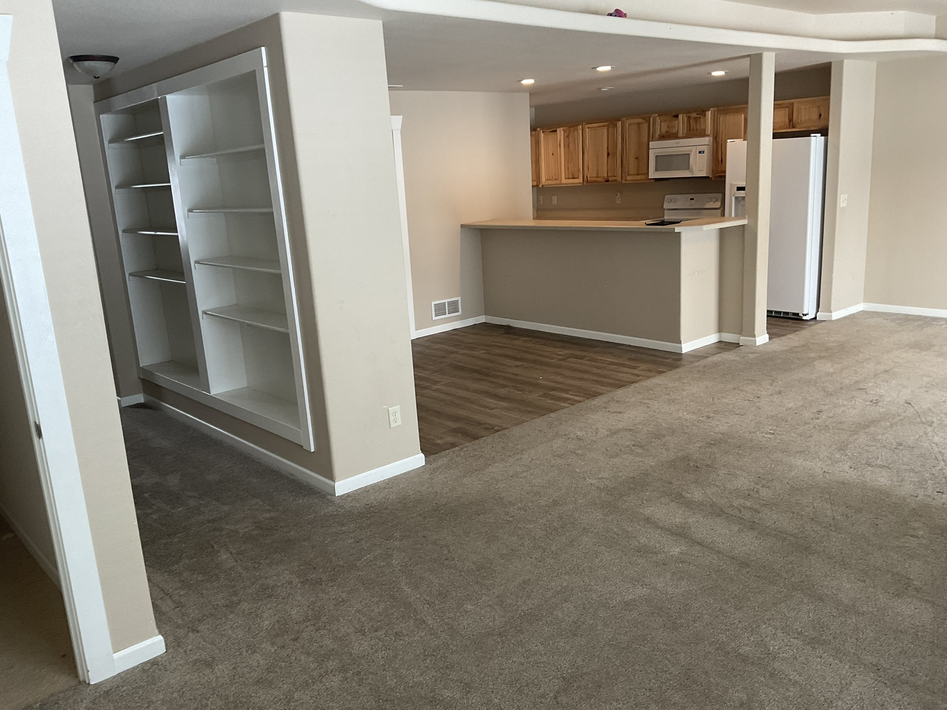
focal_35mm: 29
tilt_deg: -13.3
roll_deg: +2.7
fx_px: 793
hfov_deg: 61.7
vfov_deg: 48.2
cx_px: 474
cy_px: 355
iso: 80
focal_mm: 3
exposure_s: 1/60
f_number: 1.8
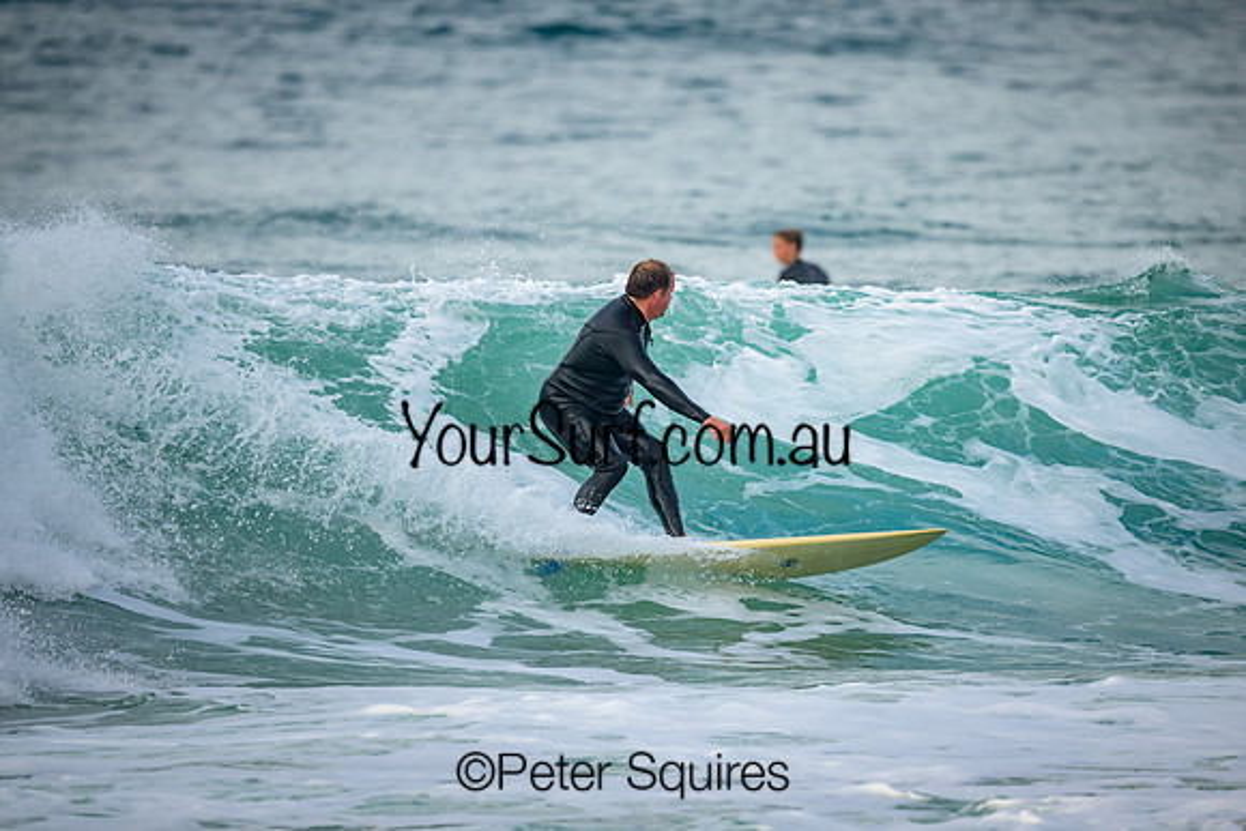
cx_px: 623
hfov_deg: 2.6
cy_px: 416
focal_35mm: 800
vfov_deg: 1.7
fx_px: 27694
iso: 1000
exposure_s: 1/2000
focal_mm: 800
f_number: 6.3
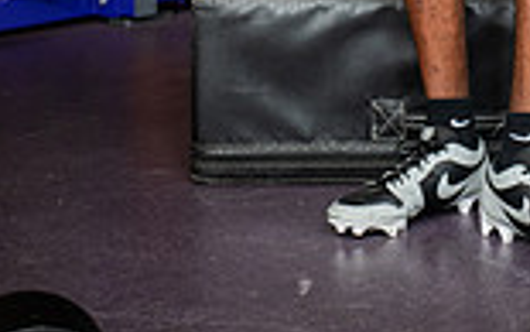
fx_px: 1705
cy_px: -421
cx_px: 475
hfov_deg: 17.4
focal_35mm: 118
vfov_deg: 10.0
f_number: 5.6
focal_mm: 40
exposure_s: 1/250
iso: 500
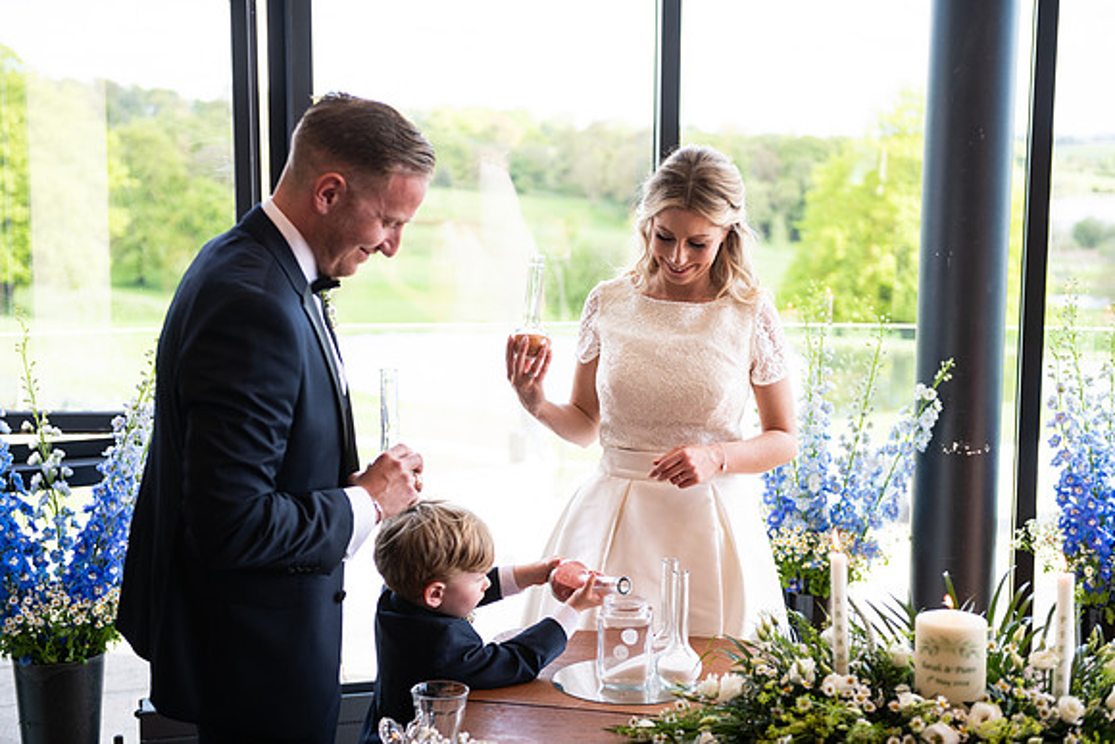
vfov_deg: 24.2
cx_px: 558
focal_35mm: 56
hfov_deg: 35.6
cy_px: 372
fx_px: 1735
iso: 320
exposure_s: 1/160
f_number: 3.5
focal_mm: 56
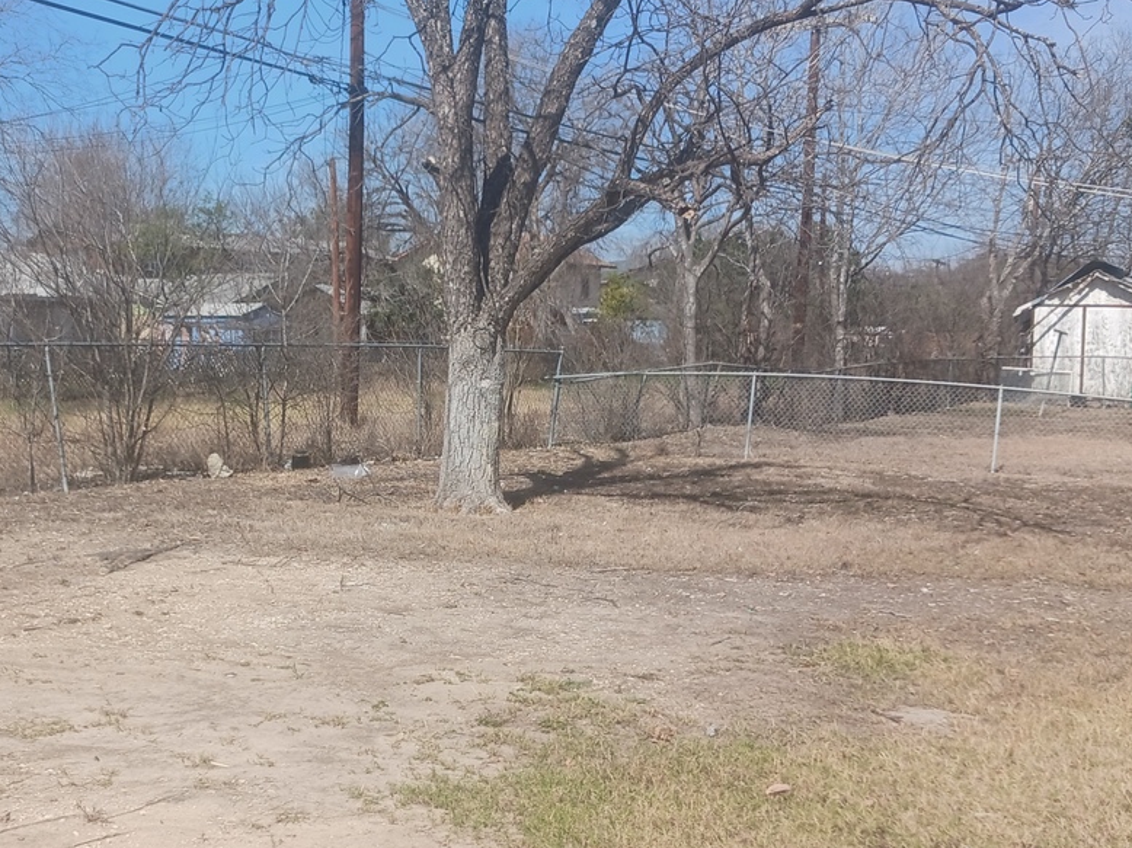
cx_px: 384
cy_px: 420
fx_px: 1635
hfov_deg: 37.8
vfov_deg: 29.1
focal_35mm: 50
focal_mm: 4
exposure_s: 1/310
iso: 20
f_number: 1.8
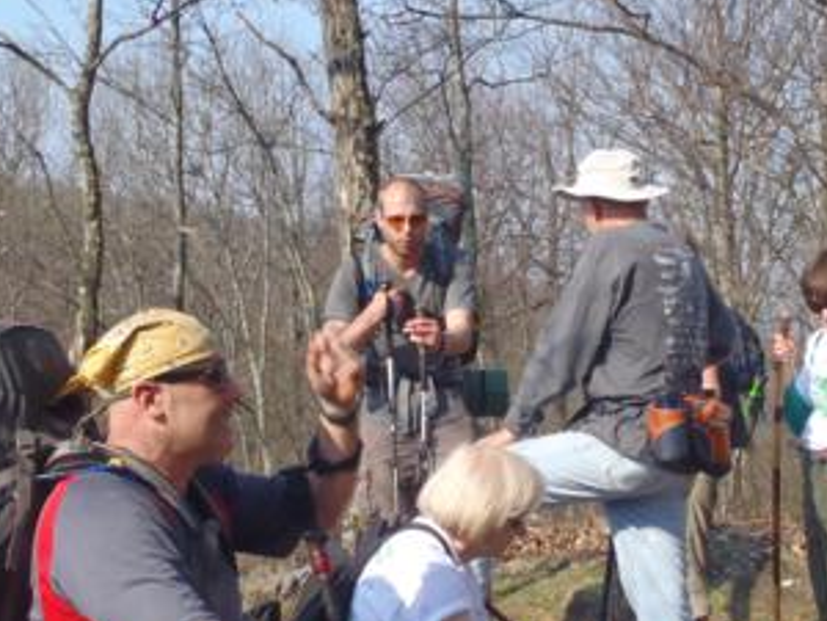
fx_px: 1553
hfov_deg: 29.5
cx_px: 587
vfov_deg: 22.4
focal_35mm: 65
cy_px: 450
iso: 125
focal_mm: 5.4
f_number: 11
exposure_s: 1/60
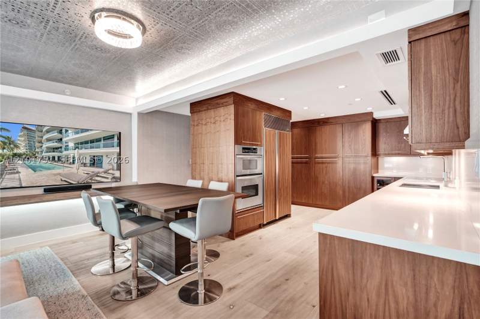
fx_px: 213
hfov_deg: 96.8
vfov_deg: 73.6
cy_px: 160
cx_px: 240
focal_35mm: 16
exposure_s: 1/100
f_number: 4
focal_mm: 16
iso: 1250
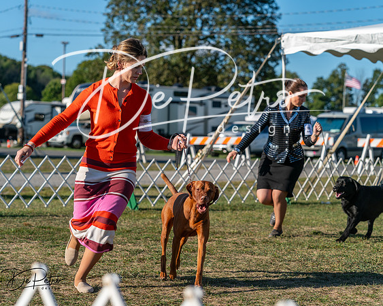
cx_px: 192
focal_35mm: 107
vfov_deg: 14.4
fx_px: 1212
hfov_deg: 18.0
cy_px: 153
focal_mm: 95
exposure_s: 1/1250
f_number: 4.5
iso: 125
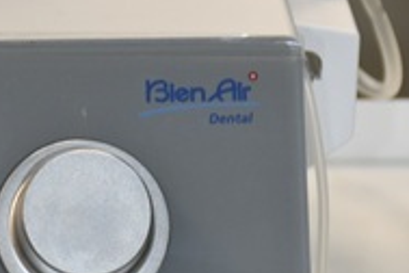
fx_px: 6100
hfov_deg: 3.8
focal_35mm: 537
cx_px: 106
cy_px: 118
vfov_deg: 2.6
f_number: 5.3
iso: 100
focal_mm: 85
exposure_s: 1/30
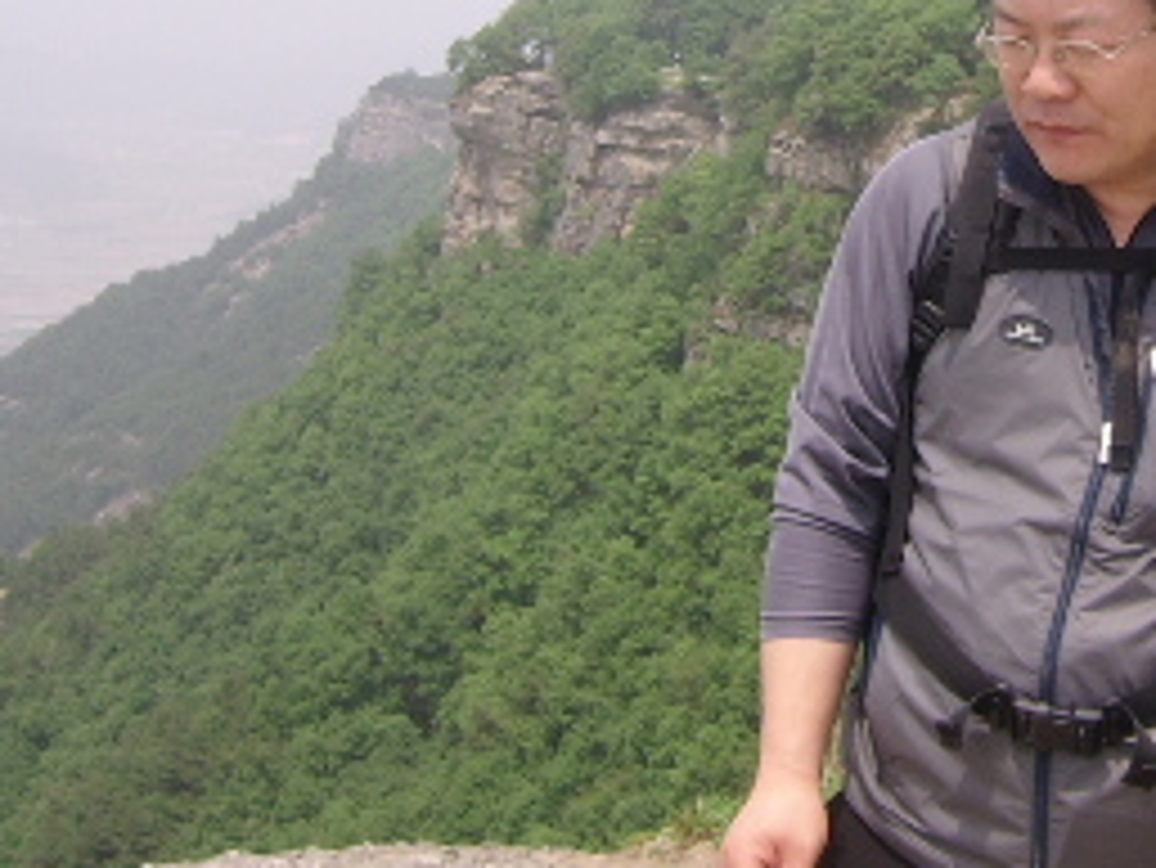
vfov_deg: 16.7
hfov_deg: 21.8
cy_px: 31
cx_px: 1102
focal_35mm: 87
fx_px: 2907
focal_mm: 5.95
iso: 50
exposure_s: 1/272
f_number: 5.8
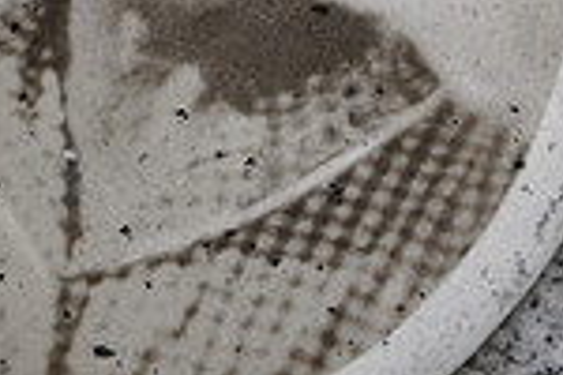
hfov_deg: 4.0
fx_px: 8147
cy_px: -122
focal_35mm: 521
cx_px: 173
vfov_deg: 2.6
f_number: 5.6
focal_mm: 90
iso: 200
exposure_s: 1/125
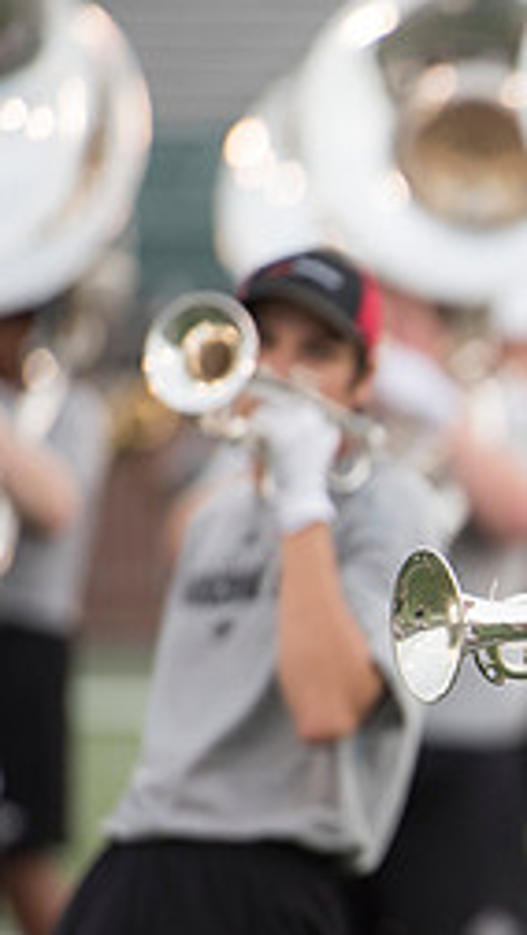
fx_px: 11958
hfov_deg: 2.5
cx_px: 920
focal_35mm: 482
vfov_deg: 4.5
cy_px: 621
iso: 1000
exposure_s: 1/1250
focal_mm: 200
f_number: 2.8
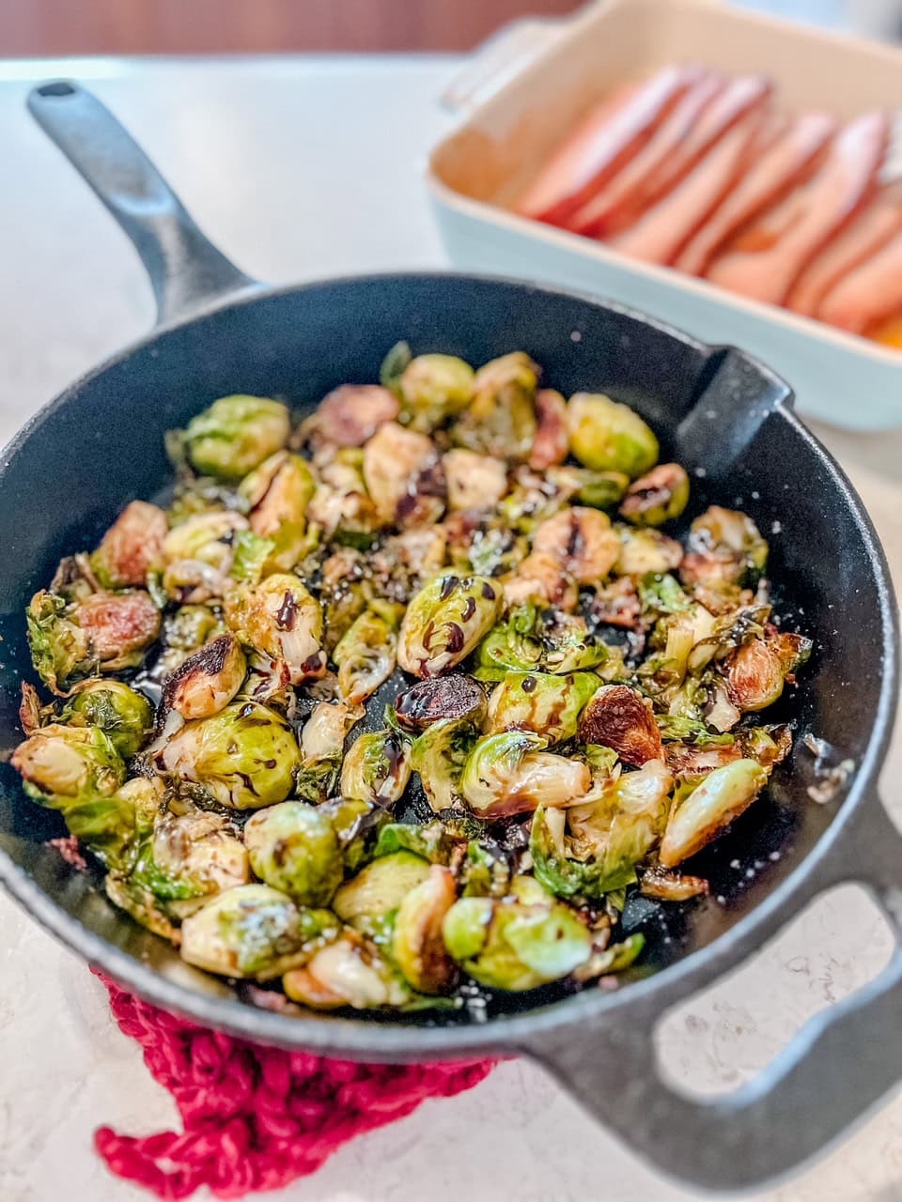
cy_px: 601
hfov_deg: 53.1
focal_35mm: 26
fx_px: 903
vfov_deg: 67.3
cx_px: 451
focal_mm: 5.7
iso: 400
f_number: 1.5
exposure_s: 1/60
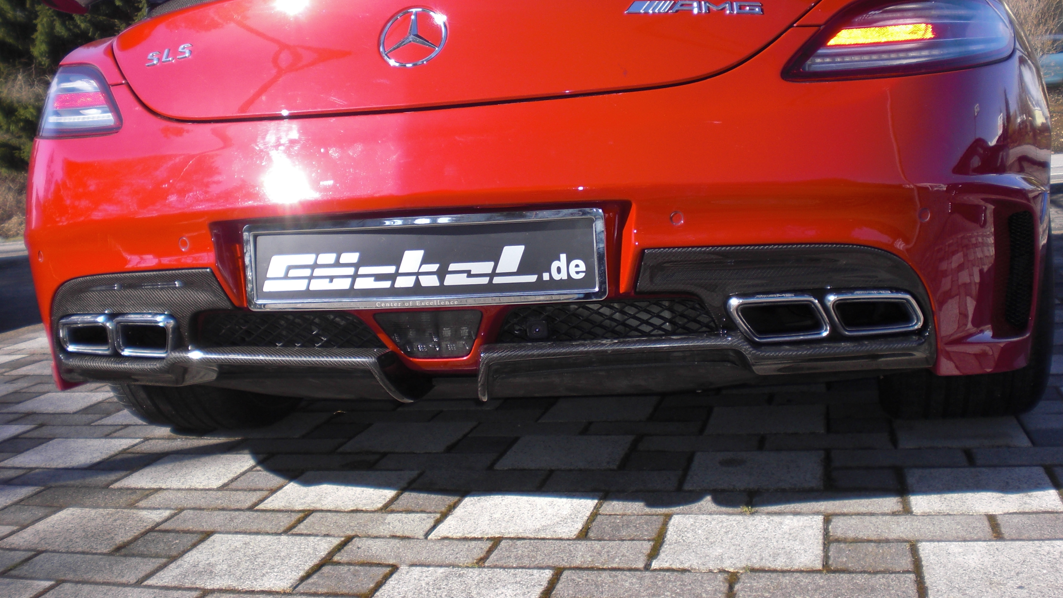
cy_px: 243
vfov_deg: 28.3
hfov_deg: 48.4
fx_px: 1184
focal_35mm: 42
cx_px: 528
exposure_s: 1/500
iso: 64
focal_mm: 6.3
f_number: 3.1
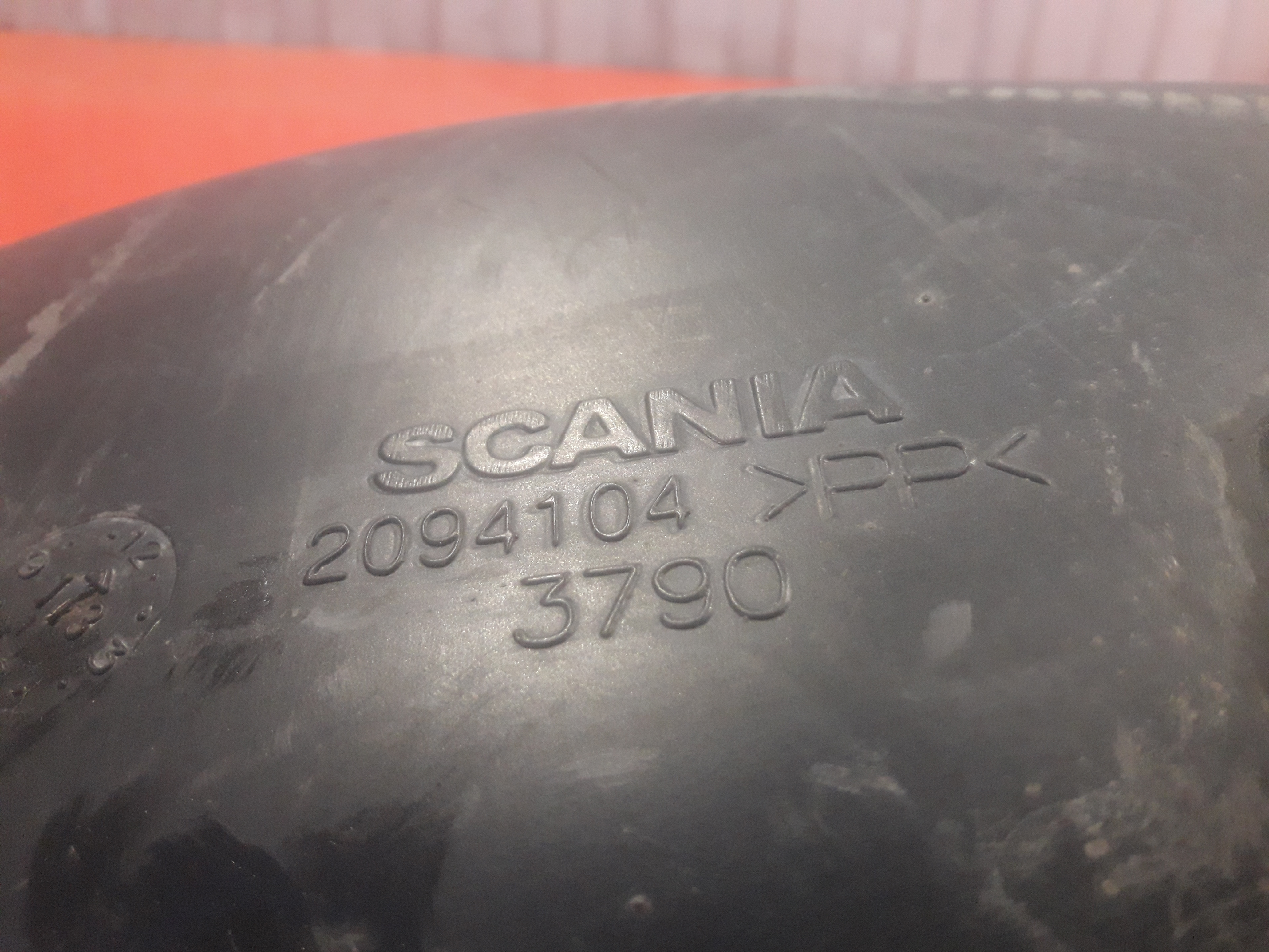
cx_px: 634
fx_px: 1026
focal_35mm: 28
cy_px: 476
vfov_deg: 49.7
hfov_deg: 63.4
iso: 250
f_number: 1.9
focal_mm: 3.7
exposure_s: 1/17
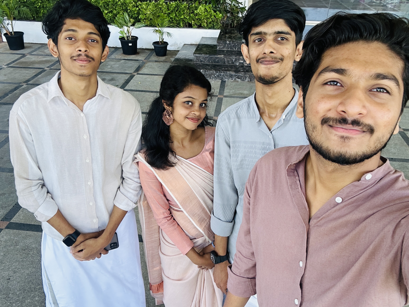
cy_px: 154
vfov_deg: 46.8
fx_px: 354
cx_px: 204
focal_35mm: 30
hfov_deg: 60.0
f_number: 1.9
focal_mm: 2.69
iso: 64
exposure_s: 1/121
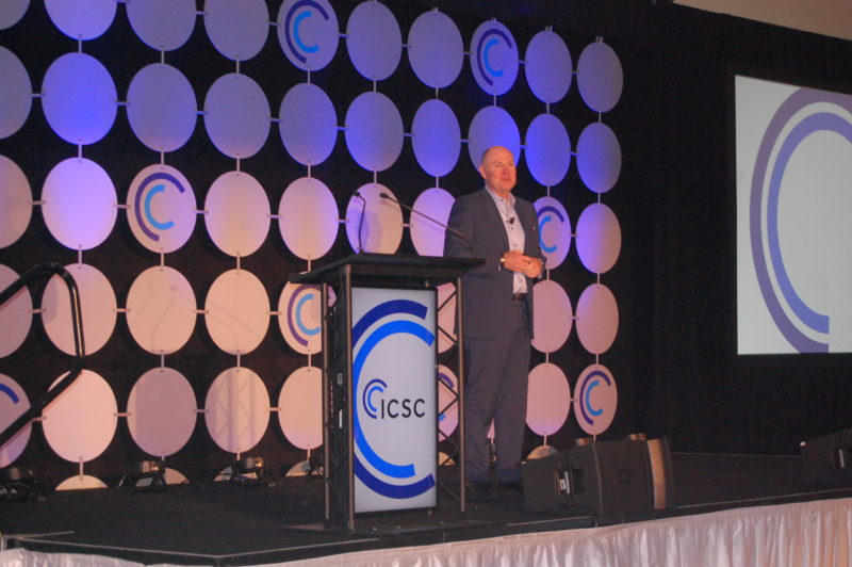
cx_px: 426
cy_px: 284
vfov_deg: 16.5
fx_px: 1951
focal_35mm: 82
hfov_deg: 24.6
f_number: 5.6
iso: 1600
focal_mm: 55
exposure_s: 1/60
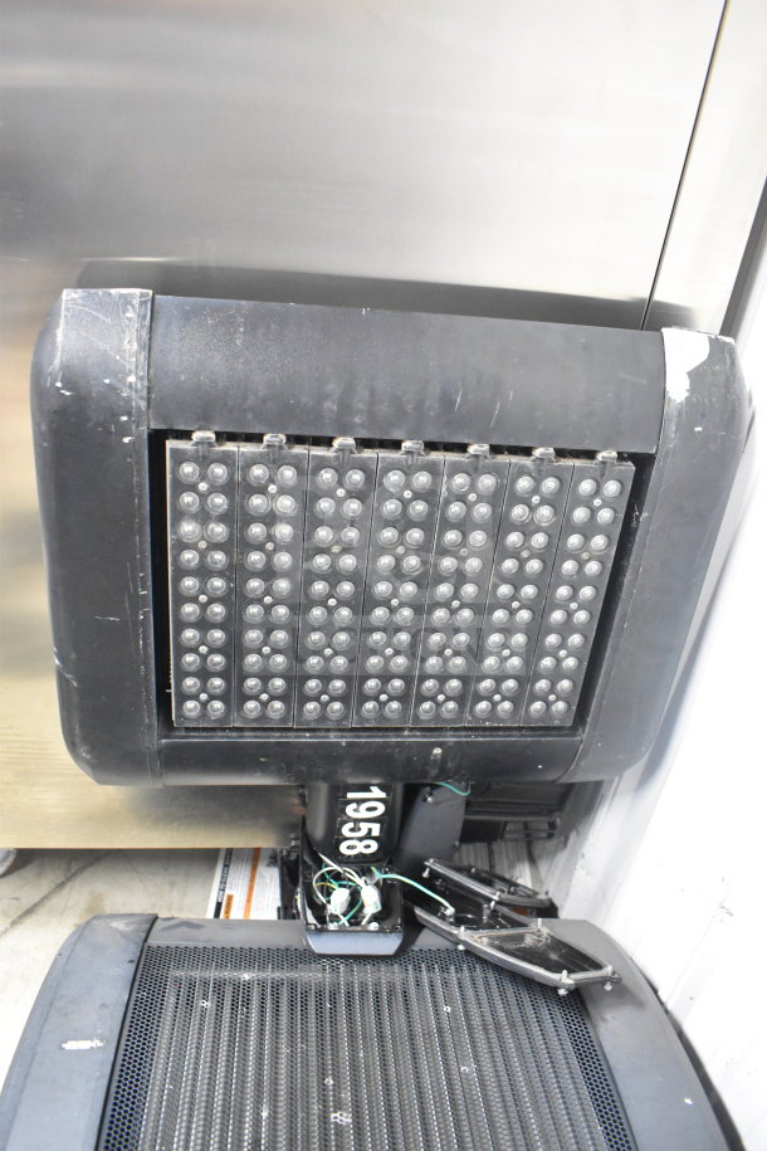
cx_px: 384
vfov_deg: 67.4
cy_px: 576
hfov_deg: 47.9
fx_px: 863
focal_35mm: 27
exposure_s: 1/30
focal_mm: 18
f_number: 3.5
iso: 5600
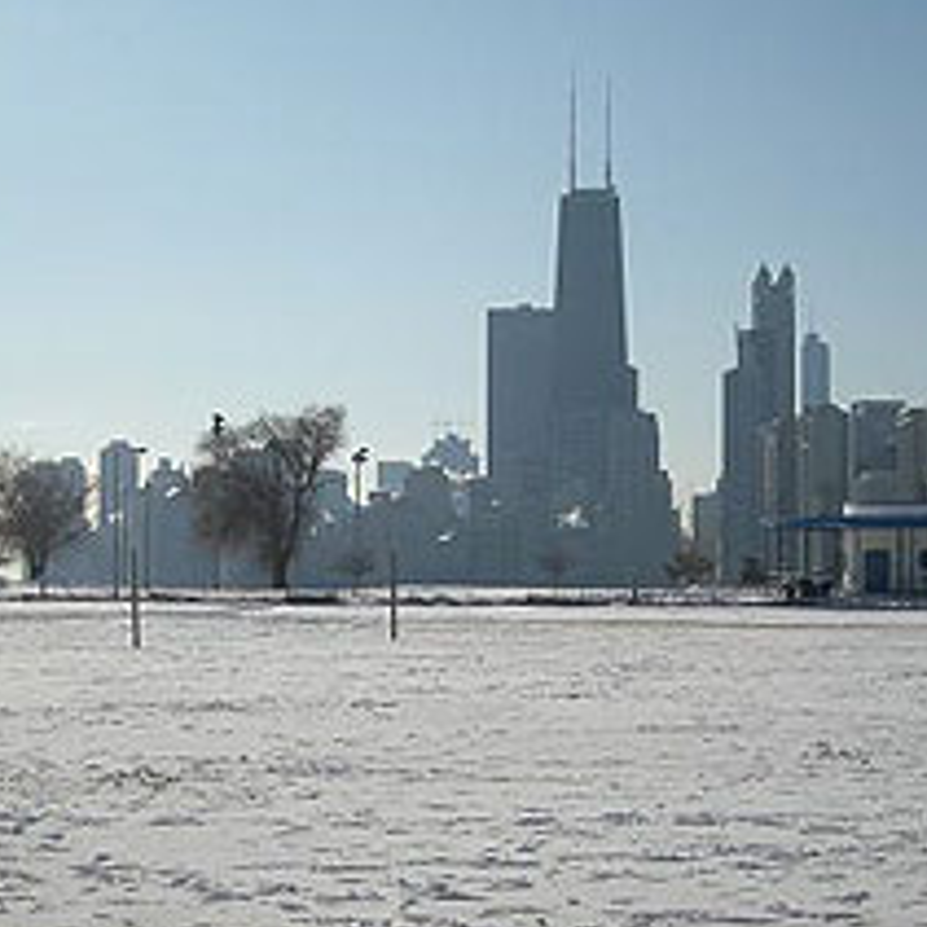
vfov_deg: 26.0
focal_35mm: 66
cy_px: 567
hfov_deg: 26.0
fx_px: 2000
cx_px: 567
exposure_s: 1/1048
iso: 64
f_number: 5.7
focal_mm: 5.7
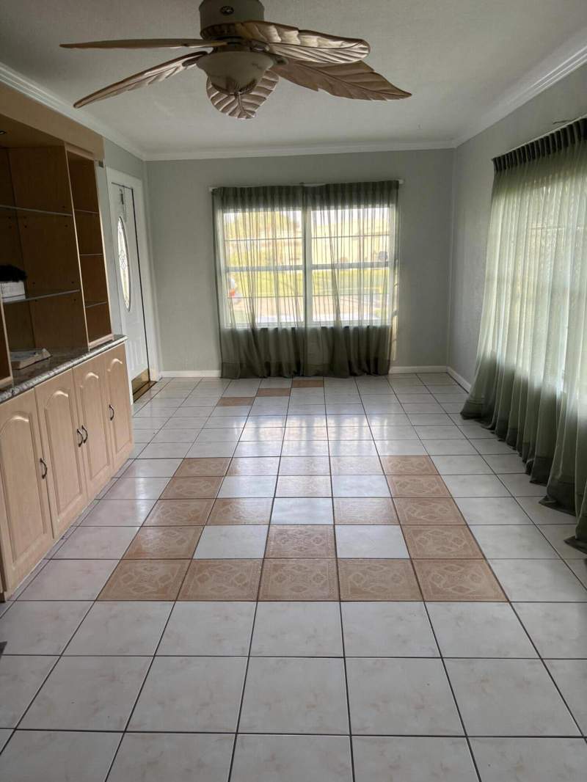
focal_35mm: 26
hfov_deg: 53.1
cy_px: 391
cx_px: 294
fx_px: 588
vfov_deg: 67.3
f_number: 1.6
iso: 100
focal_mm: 5.96
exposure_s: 1/121
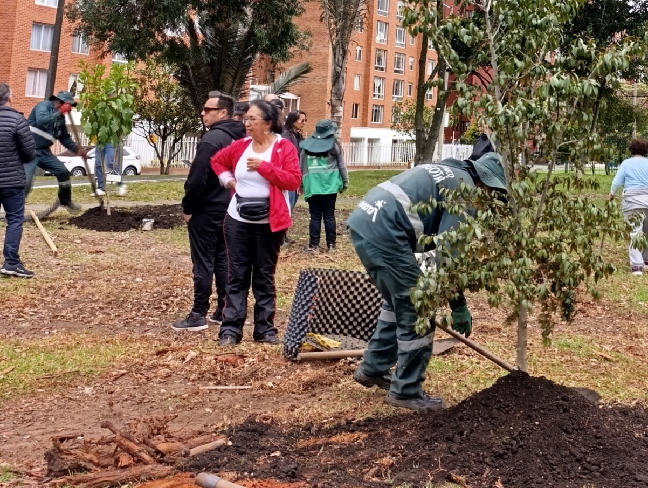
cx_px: 560
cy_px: 28
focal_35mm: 49
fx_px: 919
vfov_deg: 28.3
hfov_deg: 36.8
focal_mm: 6.14
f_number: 1.6
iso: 50
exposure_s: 1/289
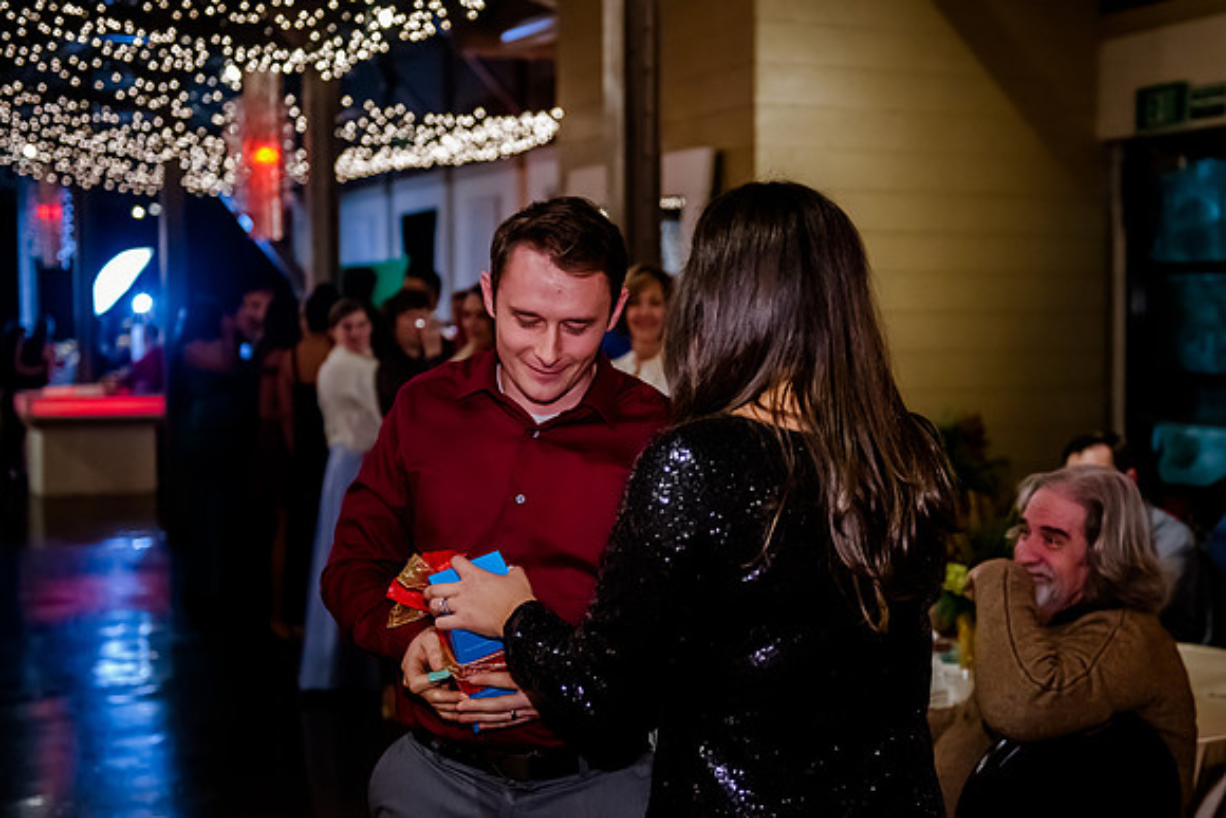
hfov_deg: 34.4
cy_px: 409
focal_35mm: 58
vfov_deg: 23.4
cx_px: 706
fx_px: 1975
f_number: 2.8
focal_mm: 48
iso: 5000
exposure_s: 1/200
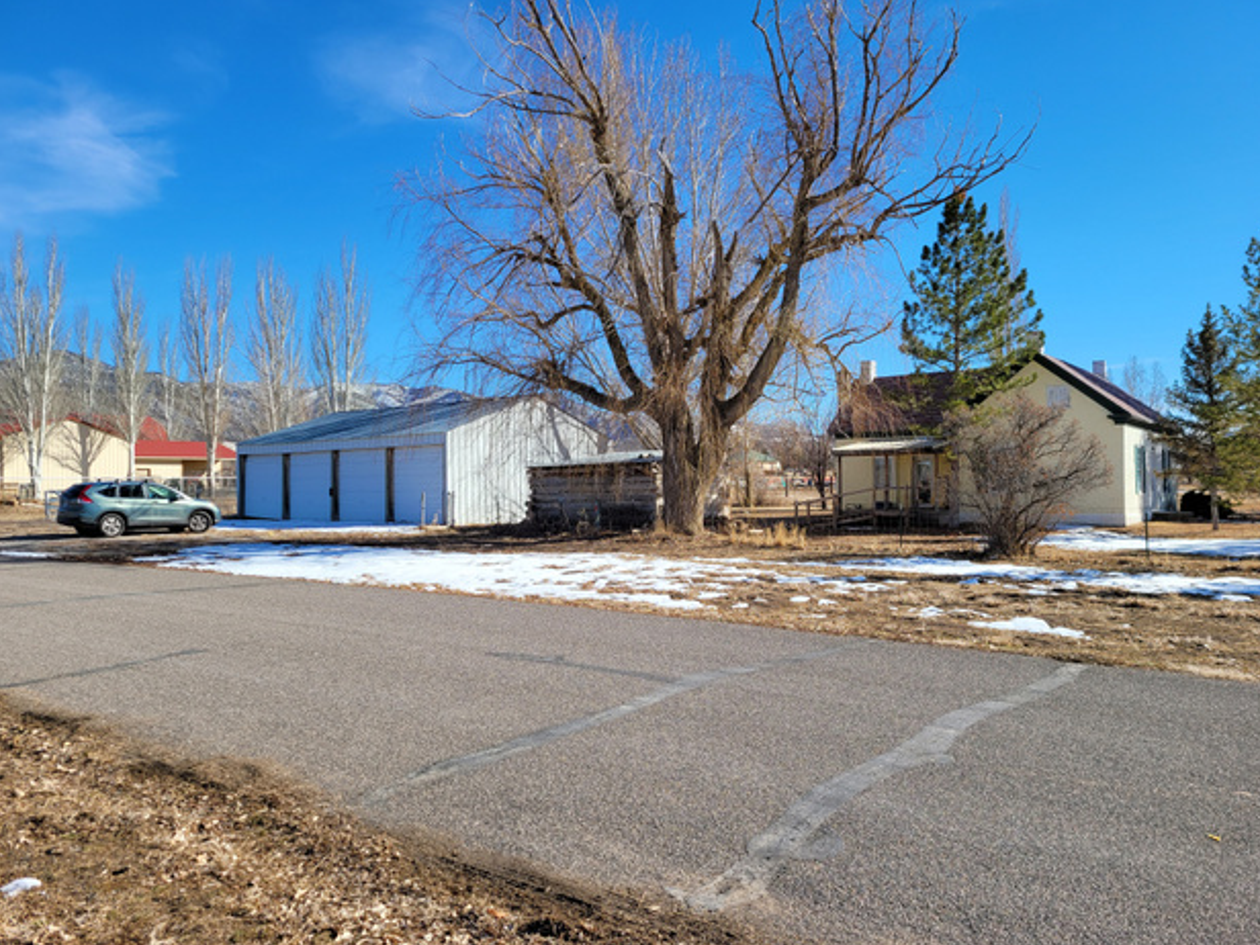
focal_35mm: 27
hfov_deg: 65.3
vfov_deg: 51.4
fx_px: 983
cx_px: 632
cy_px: 481
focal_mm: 5.4
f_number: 1.8
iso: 40
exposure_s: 1/2333
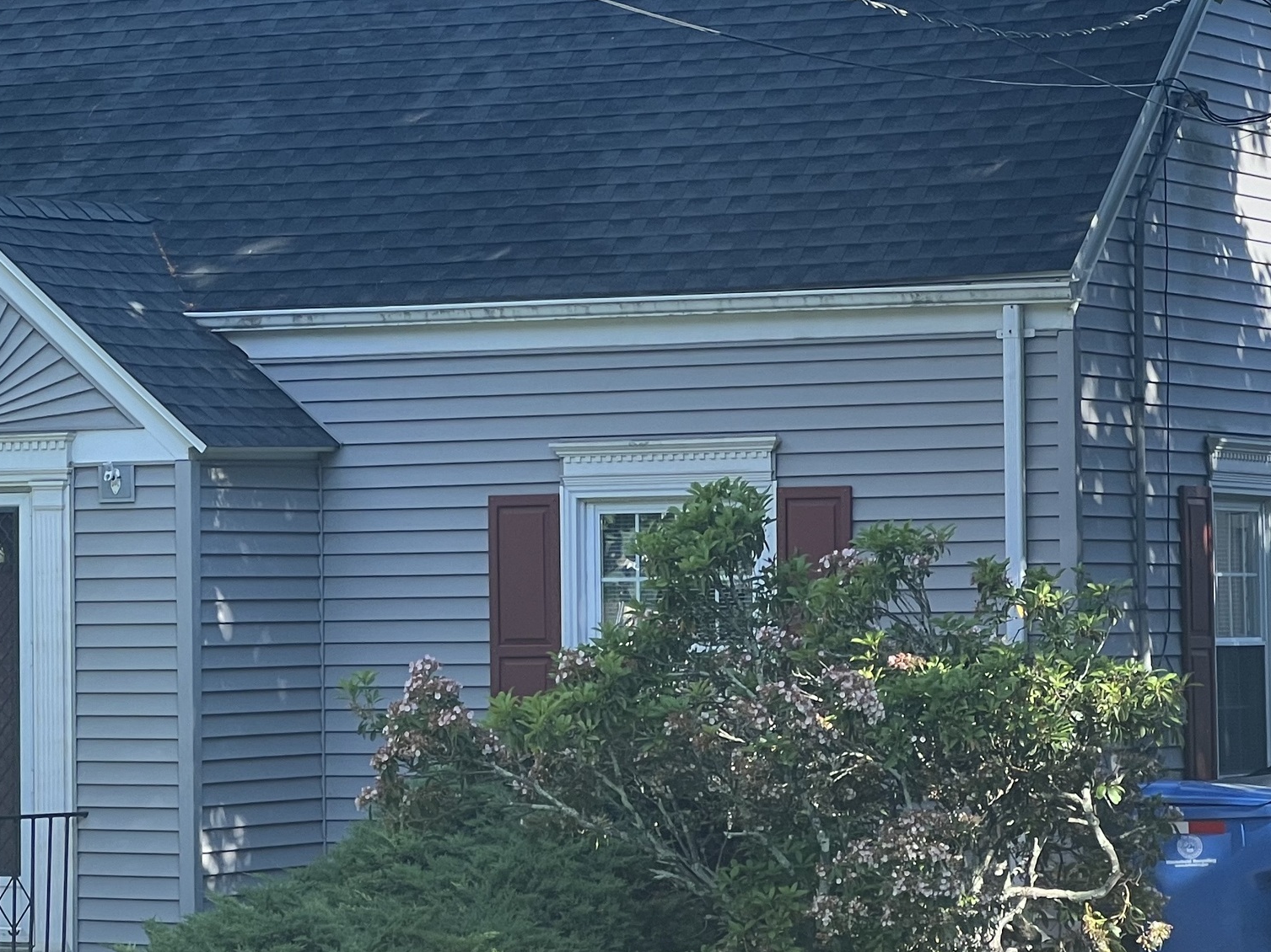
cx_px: 300
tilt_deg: +2.4
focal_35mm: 157
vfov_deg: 9.5
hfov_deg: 12.5
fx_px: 5764
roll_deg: +0.8
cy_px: 484
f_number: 2.8
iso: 32
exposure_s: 1/177
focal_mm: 9
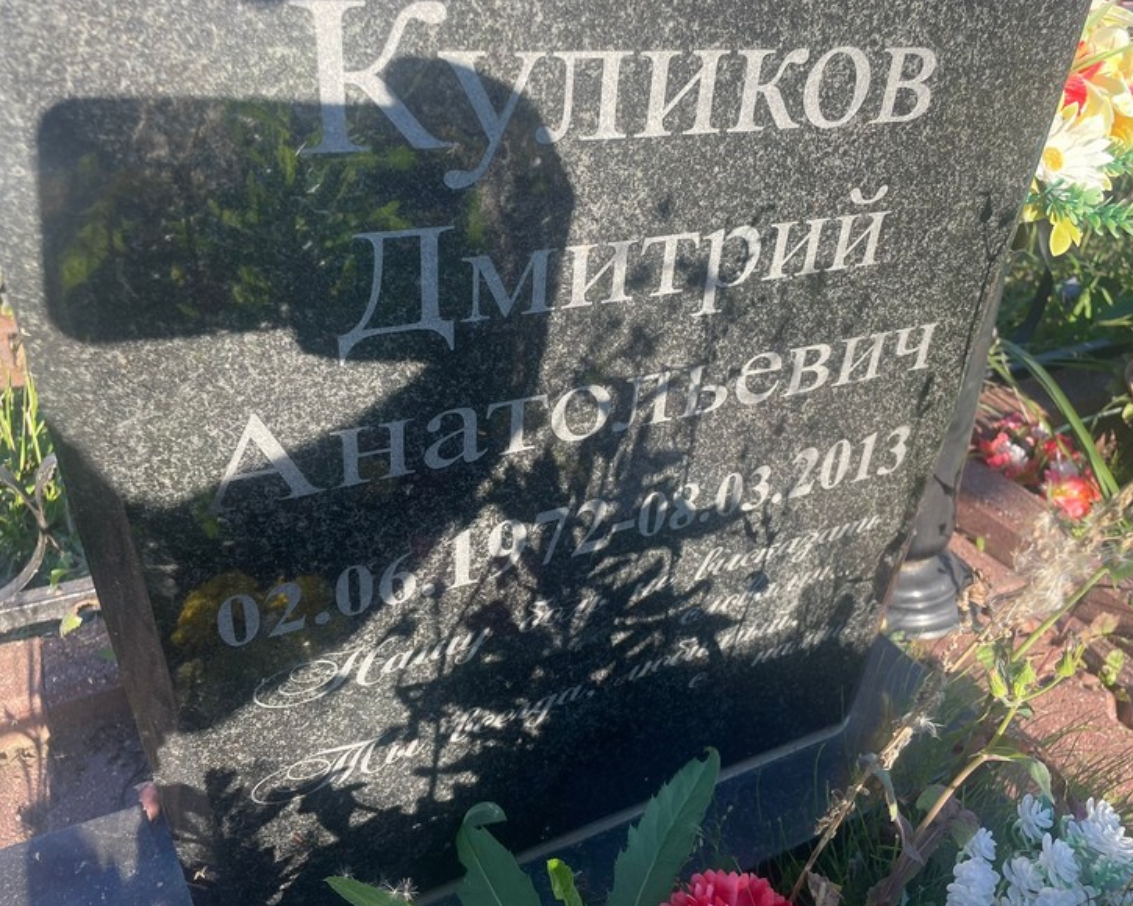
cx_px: 574
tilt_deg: -30.9
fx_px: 939
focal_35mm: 28
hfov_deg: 62.2
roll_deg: -4.5
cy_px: 445
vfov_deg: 51.5
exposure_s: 1/518
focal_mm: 4.2
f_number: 1.6
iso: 32
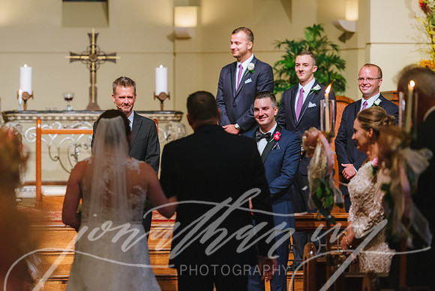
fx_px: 1752
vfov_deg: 9.5
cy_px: 146
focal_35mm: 145
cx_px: 218
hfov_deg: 14.2
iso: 1600
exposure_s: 1/160
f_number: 2.8
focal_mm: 145
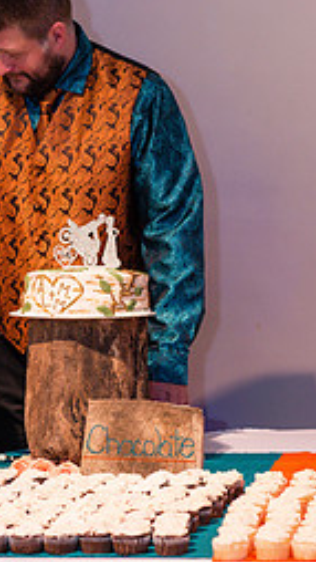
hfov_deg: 7.7
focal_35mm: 158
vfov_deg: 13.6
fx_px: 2352
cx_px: 18
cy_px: 228
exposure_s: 1/160
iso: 640
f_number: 3.2
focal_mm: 85
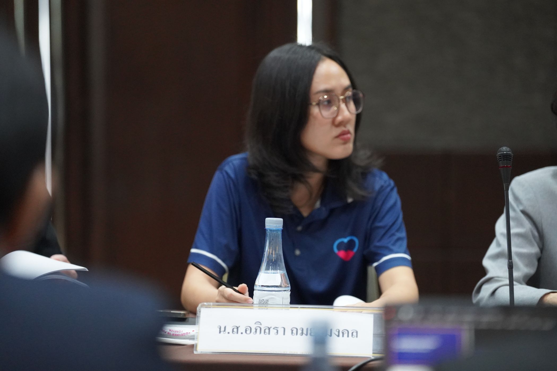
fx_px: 2259
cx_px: 278
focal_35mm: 146
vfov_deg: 9.4
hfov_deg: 14.1
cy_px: 186
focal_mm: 146
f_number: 2.8
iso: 10000
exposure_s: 1/400
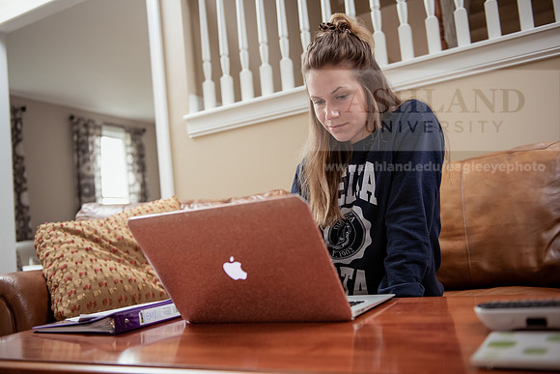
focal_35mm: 35
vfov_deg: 37.9
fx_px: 545
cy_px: 187
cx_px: 280
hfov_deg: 54.4
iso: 800
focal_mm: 35
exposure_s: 1/200
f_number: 2.8
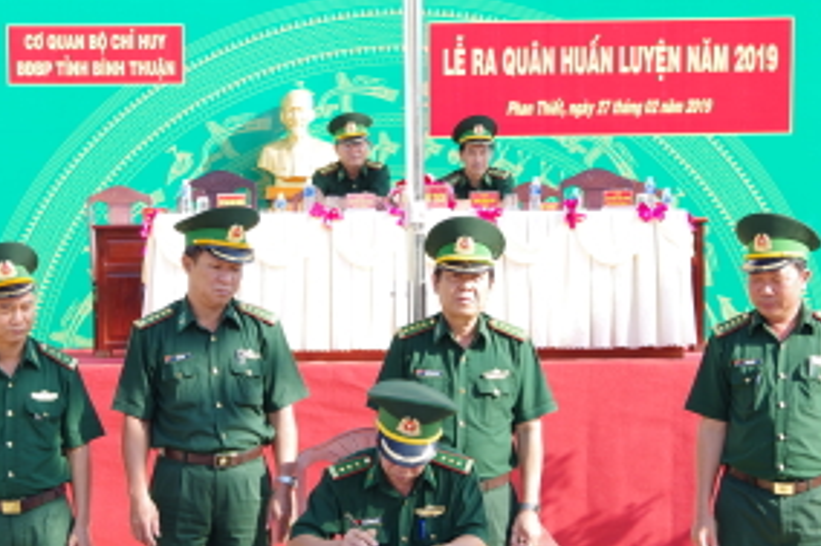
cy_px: 370
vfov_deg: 15.3
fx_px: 2028
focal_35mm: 89
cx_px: 306
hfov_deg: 22.8
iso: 100
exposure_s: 1/125
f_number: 5
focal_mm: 31
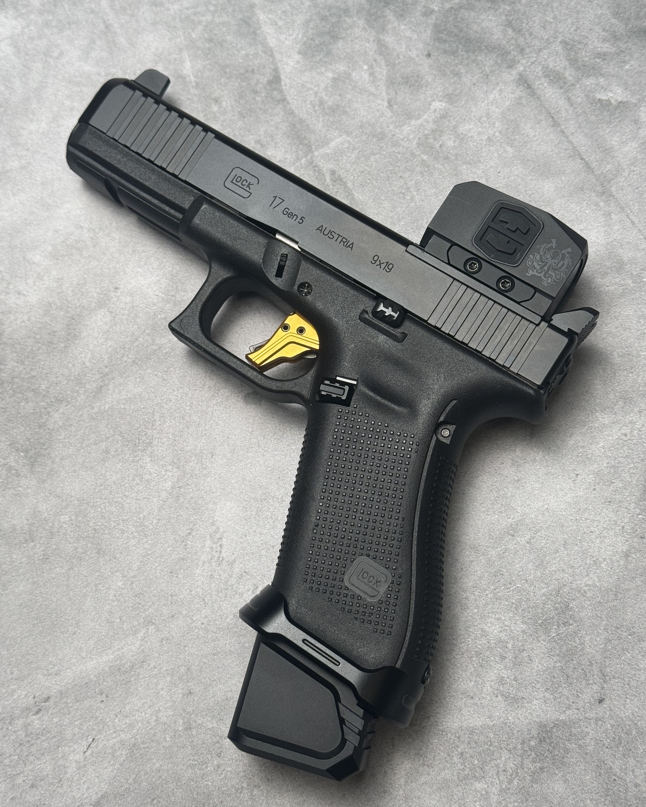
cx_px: 317
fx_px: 1219
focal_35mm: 51
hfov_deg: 29.7
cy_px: 415
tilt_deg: -76.7
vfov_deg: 36.7
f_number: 1.78
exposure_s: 1/120
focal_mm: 6.76
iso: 100
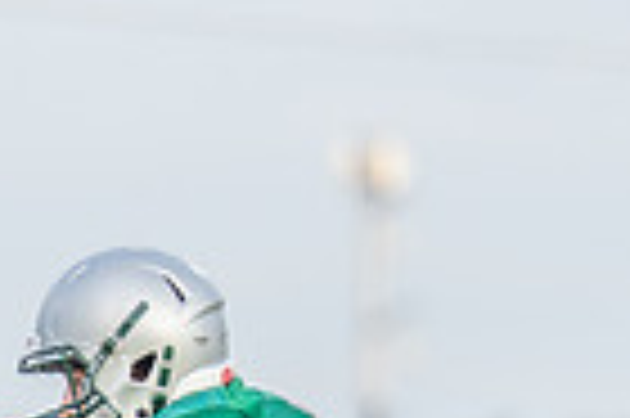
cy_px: 796
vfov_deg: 1.0
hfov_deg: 1.5
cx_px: -126
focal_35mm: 1398
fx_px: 24436
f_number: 2.8
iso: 500
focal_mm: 200
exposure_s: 1/1600
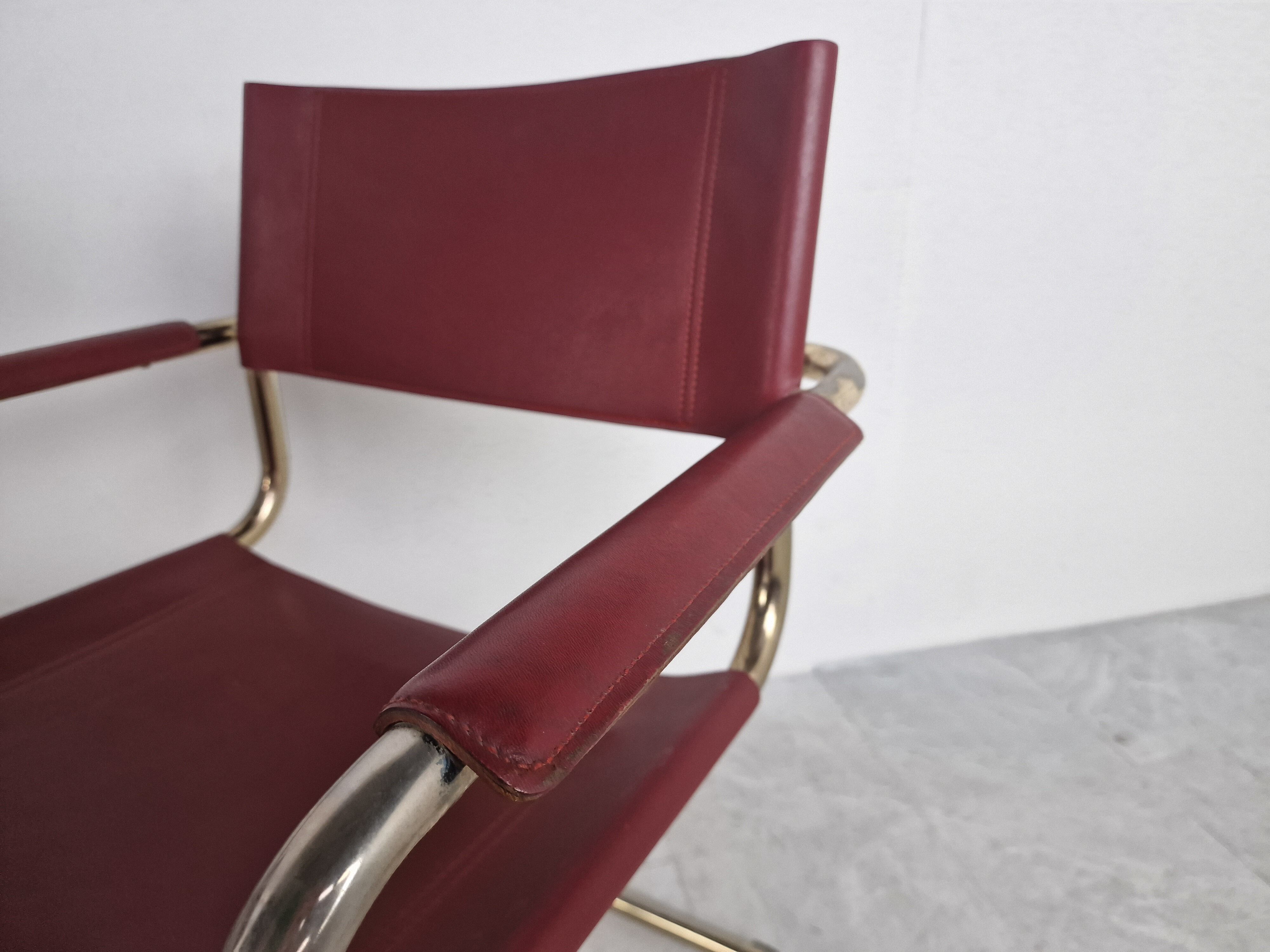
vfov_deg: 58.9
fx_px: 844
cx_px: 635
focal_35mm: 23
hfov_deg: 73.9
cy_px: 476
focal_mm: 6.4
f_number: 1.8
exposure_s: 1/180
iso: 200
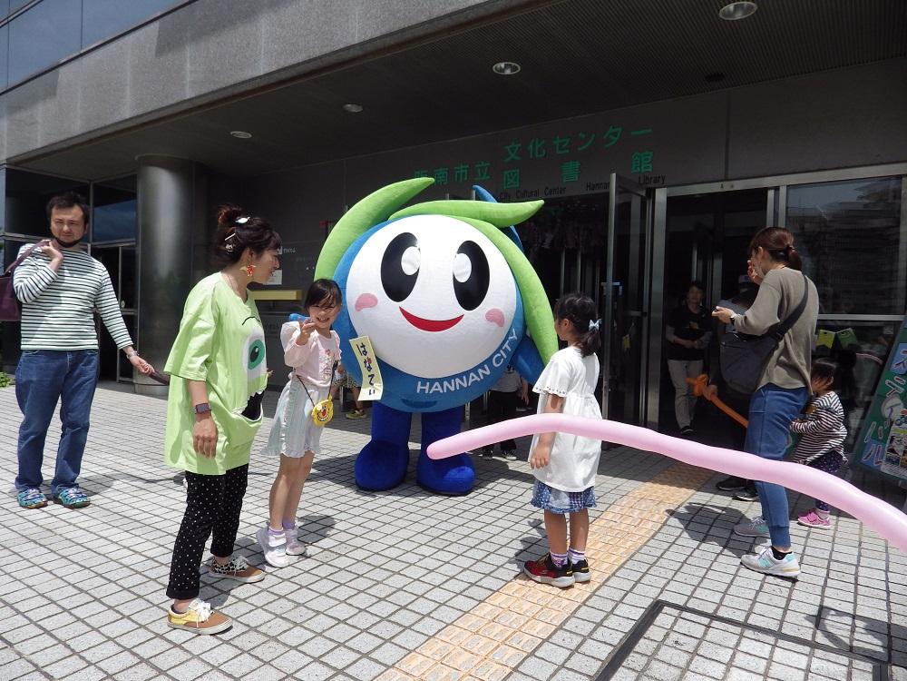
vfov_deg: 61.1
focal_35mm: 22
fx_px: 576
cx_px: 454
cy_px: 340
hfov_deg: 76.4
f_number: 9.7
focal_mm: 4
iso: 100
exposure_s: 1/250
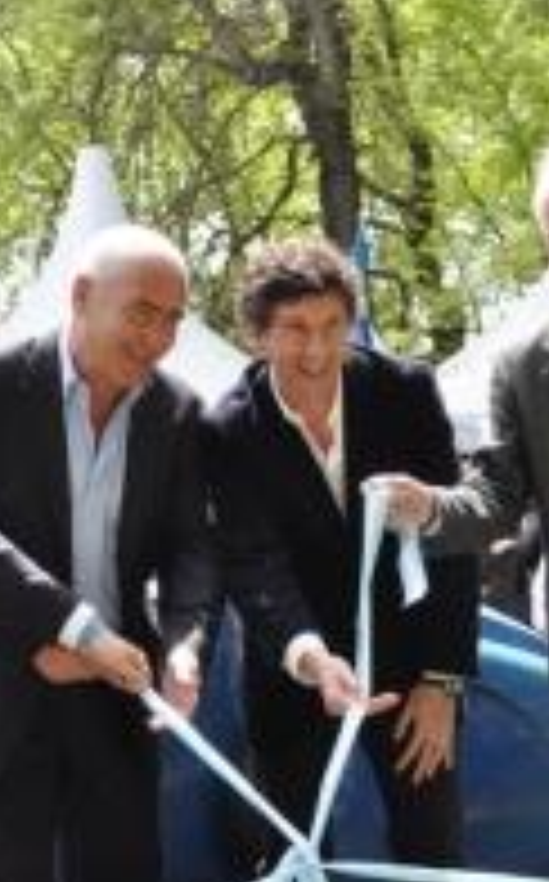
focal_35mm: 84
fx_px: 2017
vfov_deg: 24.4
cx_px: 122
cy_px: 648
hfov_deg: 15.4
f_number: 6.3
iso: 200
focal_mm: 24
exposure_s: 1/160
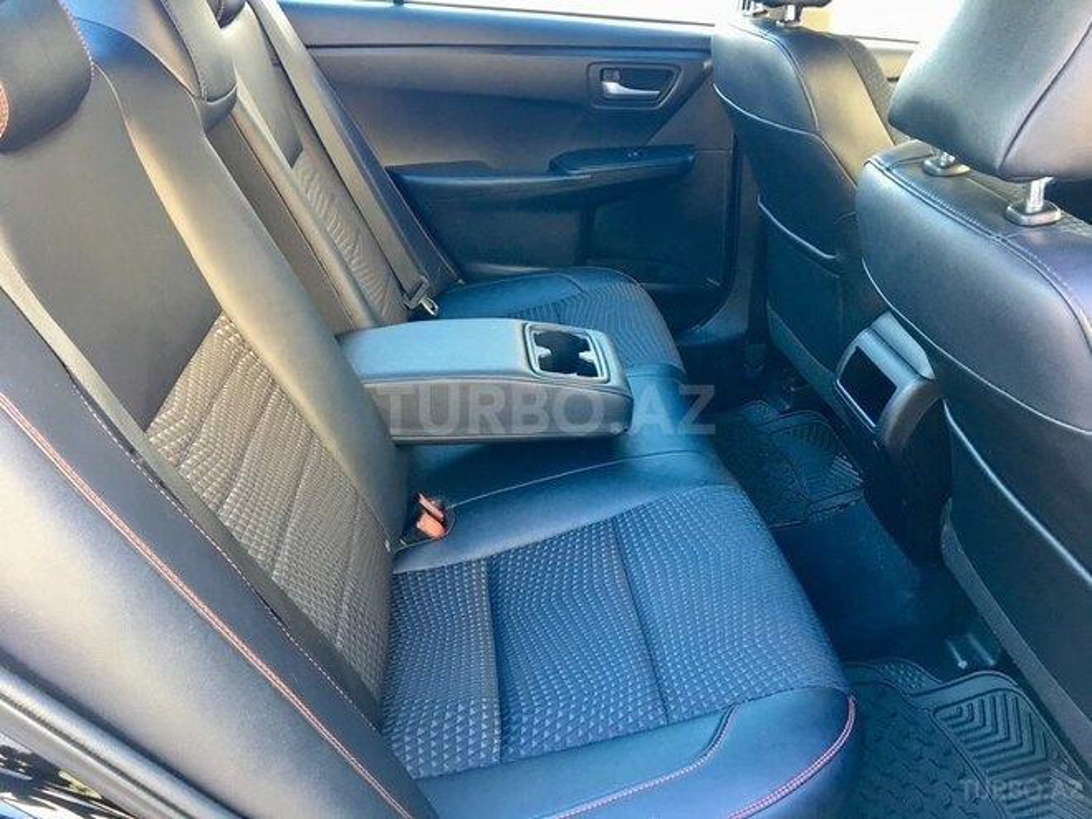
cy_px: 410
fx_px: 915
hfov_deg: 61.7
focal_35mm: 29
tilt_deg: -29.8
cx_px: 546
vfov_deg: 48.2
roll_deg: -4.5
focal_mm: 4.15
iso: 125
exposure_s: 1/33
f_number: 2.2
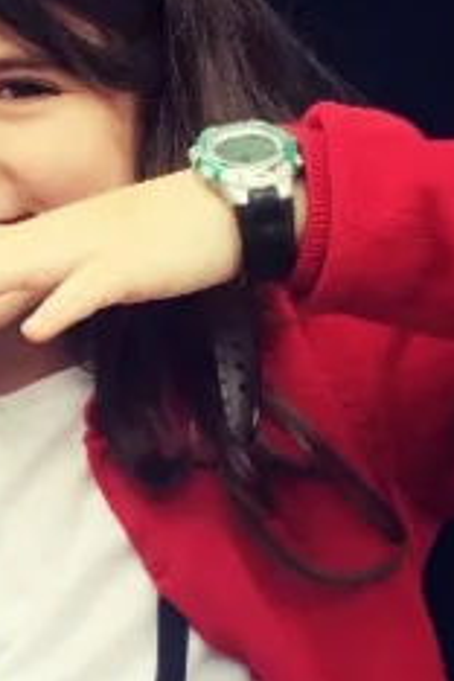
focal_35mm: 132
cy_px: 198
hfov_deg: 9.4
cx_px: -588
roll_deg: +1.8
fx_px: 2497
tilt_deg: -11.0
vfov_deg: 15.5
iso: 25
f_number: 2.2
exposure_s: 1/252
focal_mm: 4.15
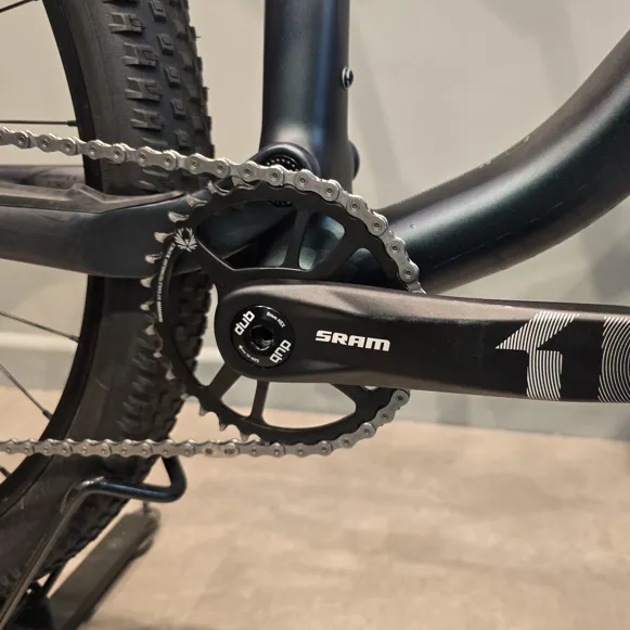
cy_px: 306
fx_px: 577
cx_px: 382
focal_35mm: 28
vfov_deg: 57.3
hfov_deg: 56.8
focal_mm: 6.3
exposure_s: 1/50
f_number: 1.7
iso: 160
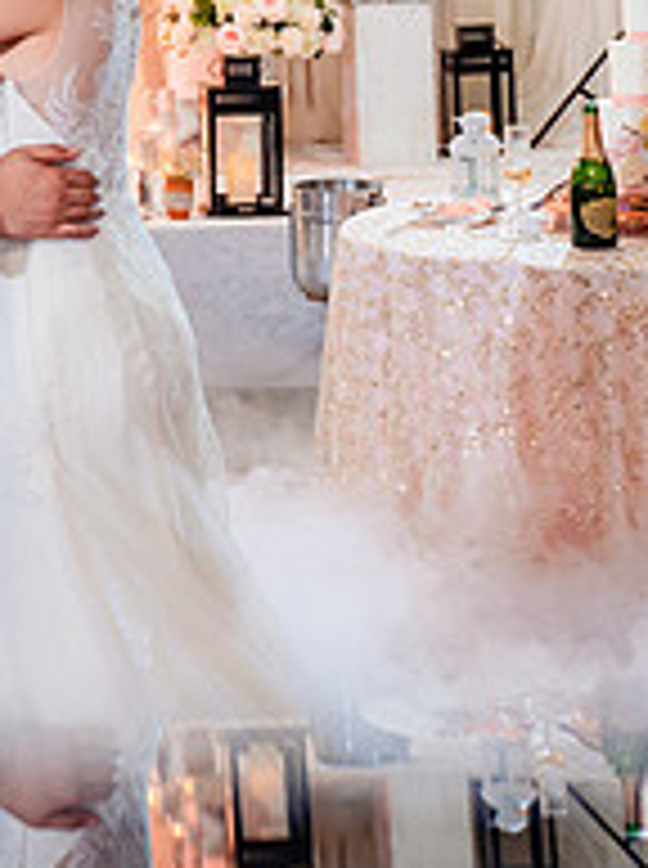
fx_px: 2680
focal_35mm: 107
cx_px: 20
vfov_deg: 17.8
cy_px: -60
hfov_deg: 13.6
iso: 1000
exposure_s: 1/160
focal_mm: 30
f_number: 3.5
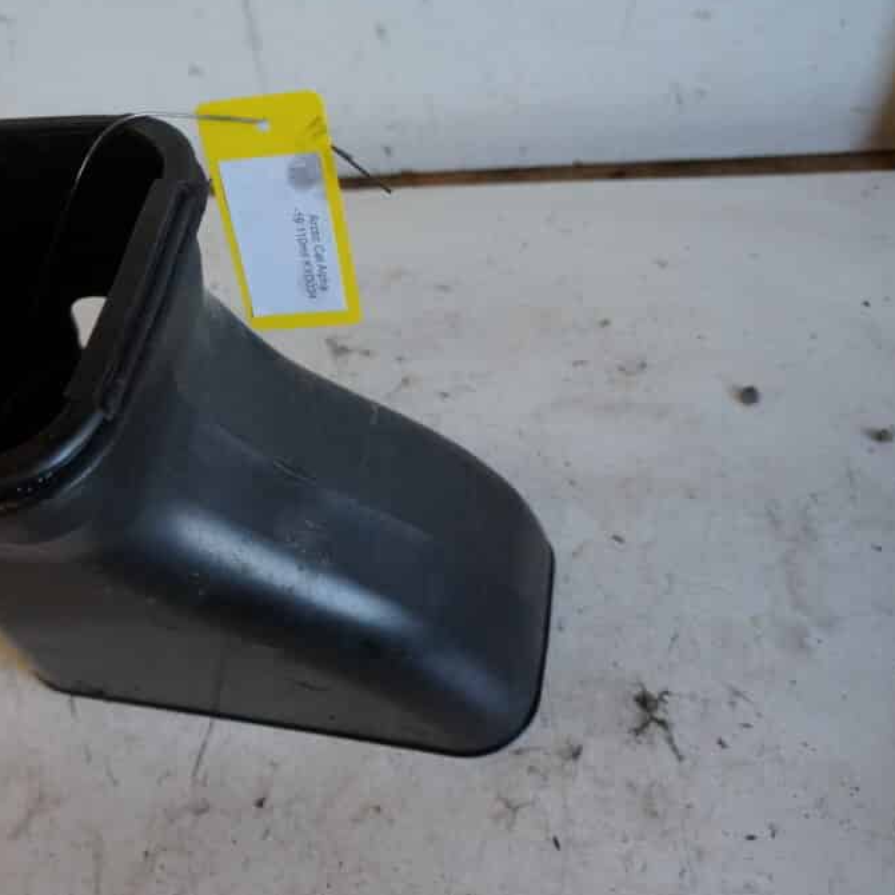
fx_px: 1024
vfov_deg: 47.2
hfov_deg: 45.7
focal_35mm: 35
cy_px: 442
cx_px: 231
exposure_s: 1/250
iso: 800
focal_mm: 18
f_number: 4
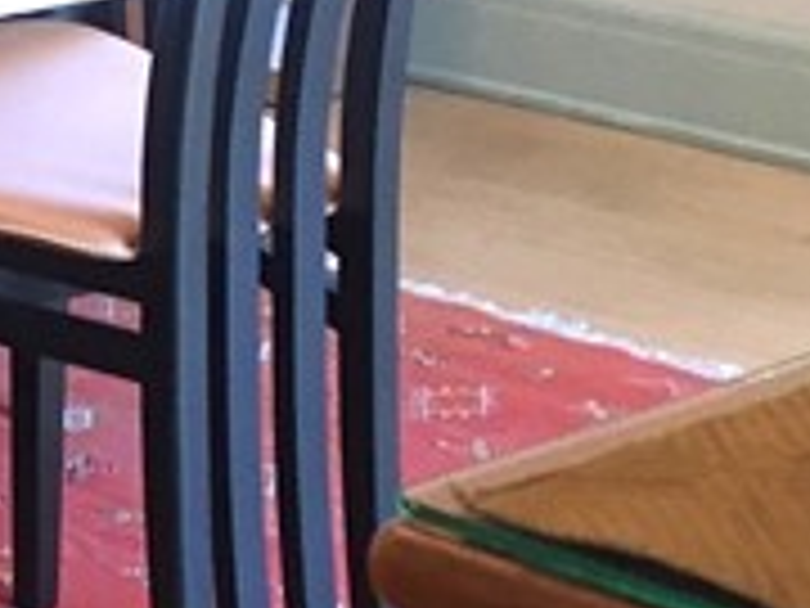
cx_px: -882
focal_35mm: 165
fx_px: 3861
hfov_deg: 10.8
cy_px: -356
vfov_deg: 8.7
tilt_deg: -8.7
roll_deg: -0.7
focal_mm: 4.15
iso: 50
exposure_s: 1/30
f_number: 2.2
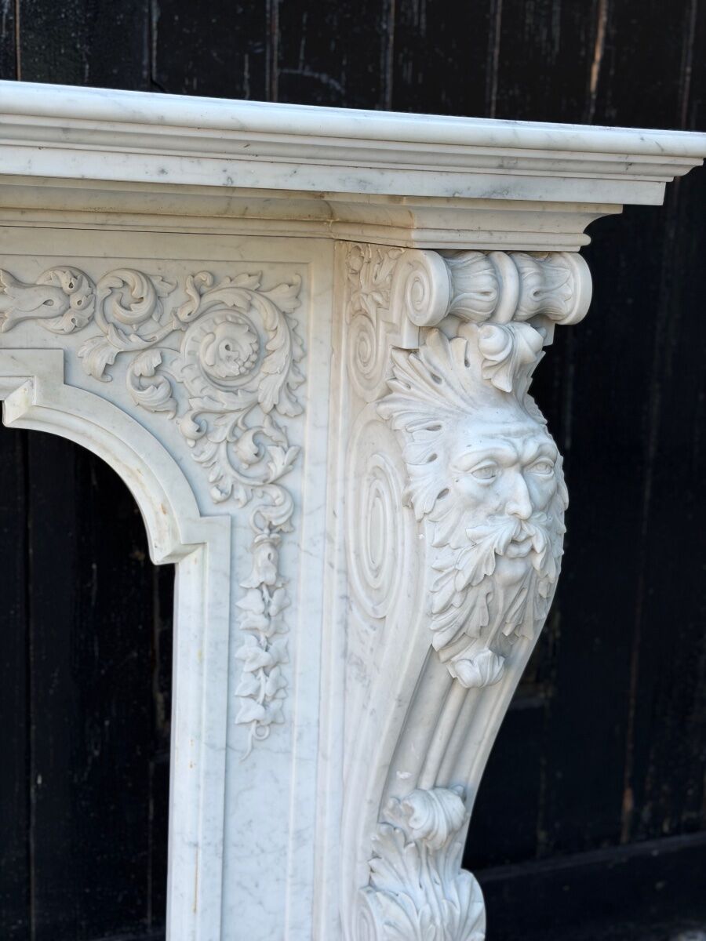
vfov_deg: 39.7
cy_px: 470
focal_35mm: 48
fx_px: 1305
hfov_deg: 30.3
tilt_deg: -12.3
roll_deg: -2.4
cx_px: 353
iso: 64
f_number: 1.78
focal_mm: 6.76
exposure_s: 1/359
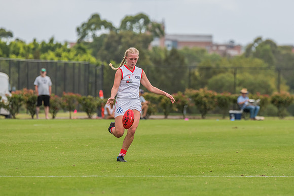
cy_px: 90
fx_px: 3847
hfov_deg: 4.4
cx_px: 153
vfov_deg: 2.9
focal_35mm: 471
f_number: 9
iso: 1000
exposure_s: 1/1600
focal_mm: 380
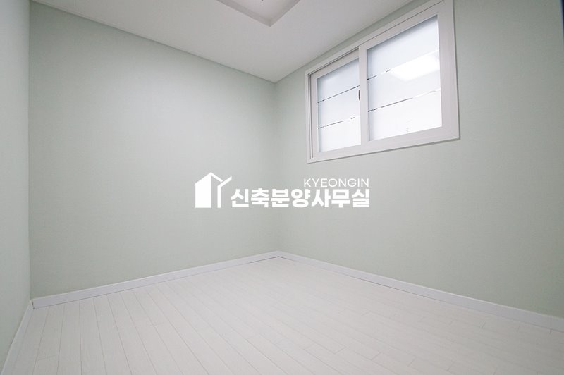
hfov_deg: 100.4
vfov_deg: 77.2
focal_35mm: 15
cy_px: 188
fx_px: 235
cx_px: 282
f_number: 5
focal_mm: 10
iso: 1600
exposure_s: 1/125
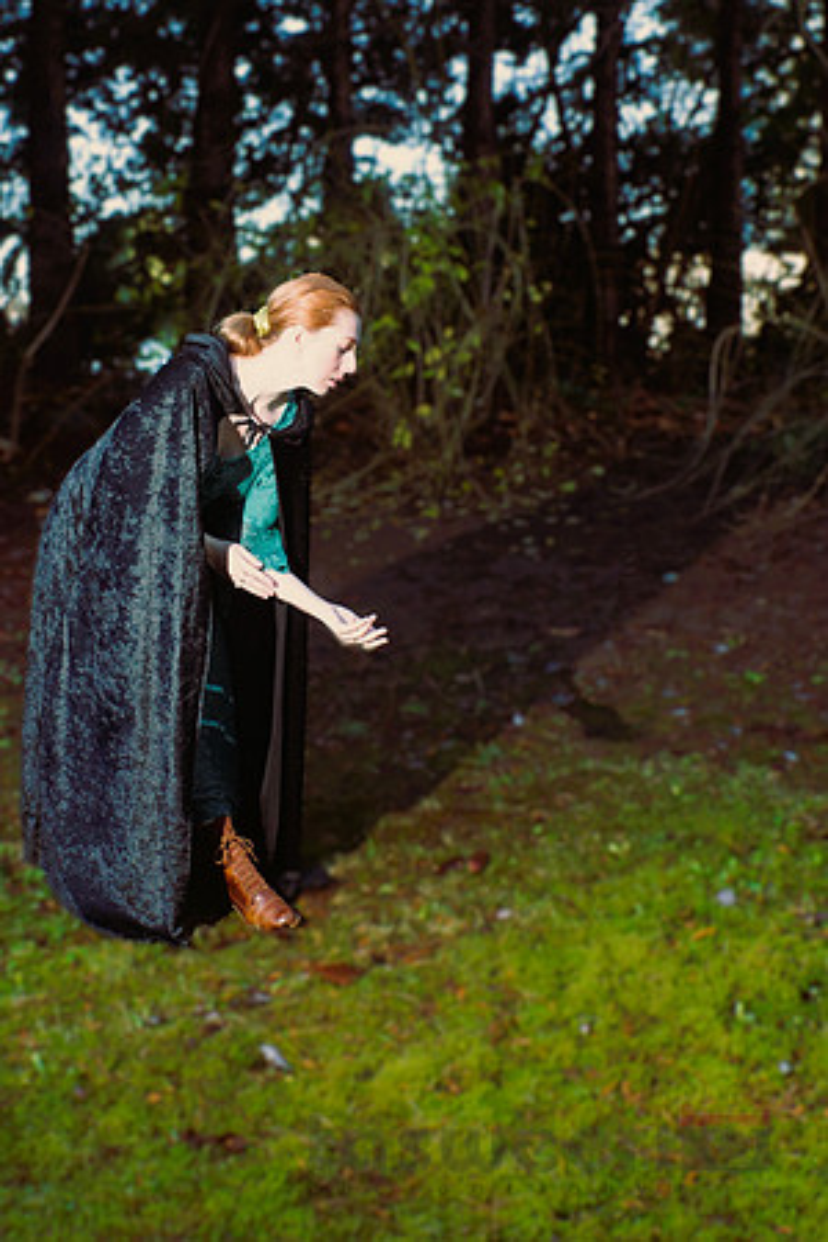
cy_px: 621
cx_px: 414
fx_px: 1242
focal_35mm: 36
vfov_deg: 53.1
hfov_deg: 36.9
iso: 400
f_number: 5.6
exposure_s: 1/80
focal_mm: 24
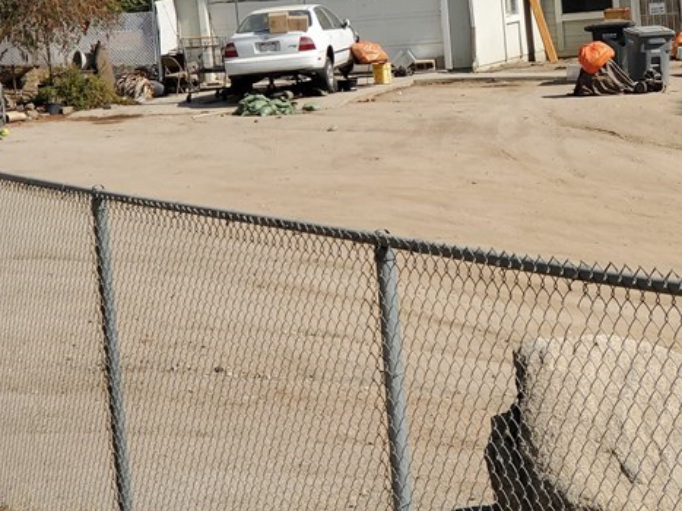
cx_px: 587
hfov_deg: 17.1
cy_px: 110
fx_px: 2245
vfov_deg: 12.9
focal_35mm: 114
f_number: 2.4
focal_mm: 6
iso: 50
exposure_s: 1/1099
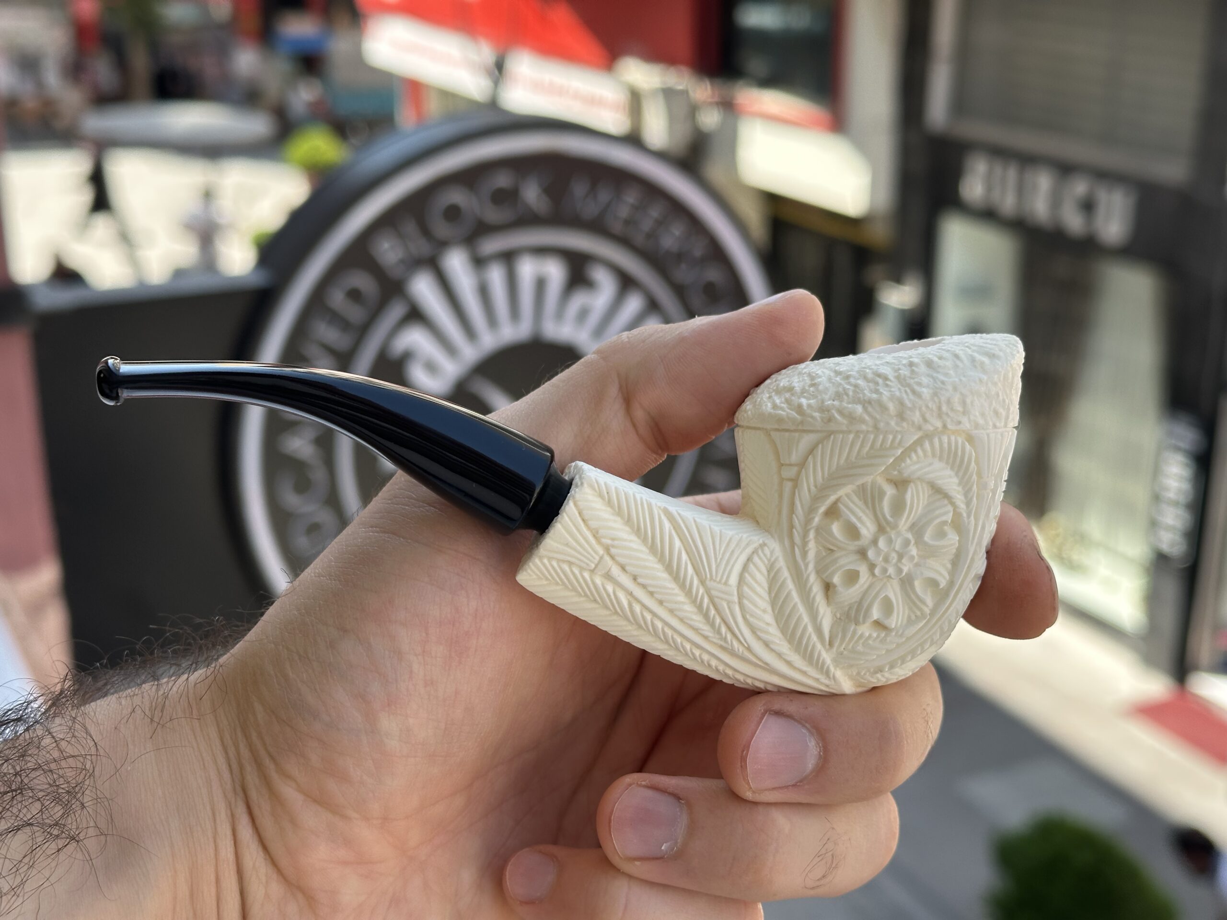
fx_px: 1701
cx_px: 614
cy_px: 460
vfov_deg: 30.3
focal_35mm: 48
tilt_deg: -18.0
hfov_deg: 39.7
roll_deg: -0.7
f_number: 1.78
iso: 64
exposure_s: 1/724
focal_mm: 6.86
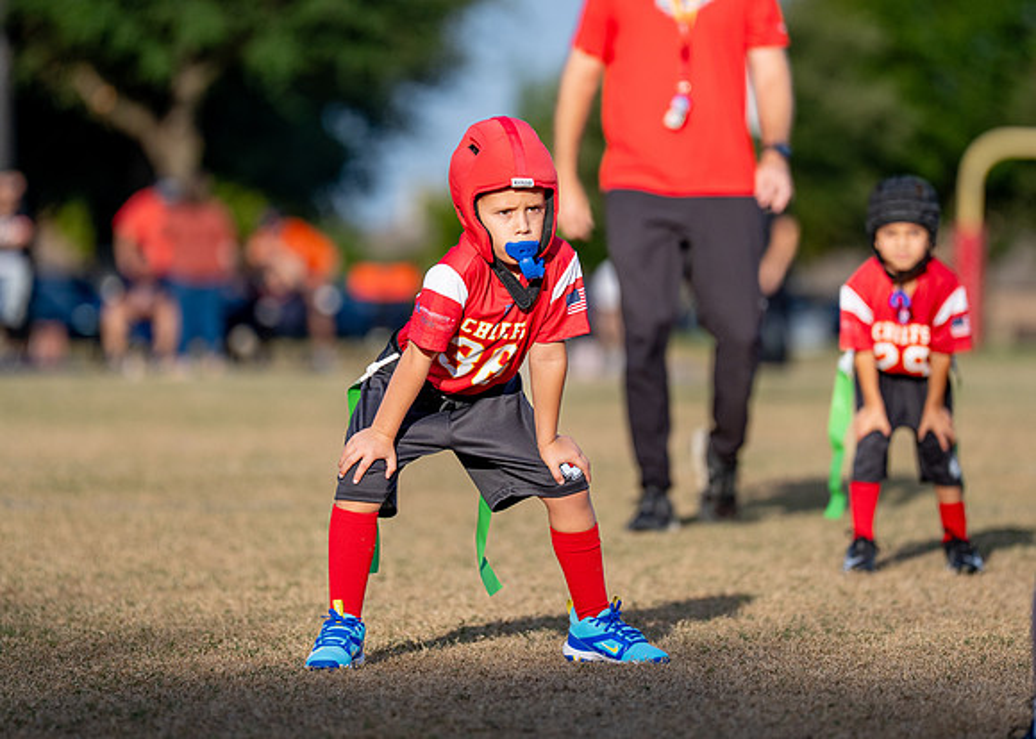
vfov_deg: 5.1
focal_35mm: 280
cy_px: 331
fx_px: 8236
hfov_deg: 7.2
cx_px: 531
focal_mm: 200
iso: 250
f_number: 2.8
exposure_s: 1/3200
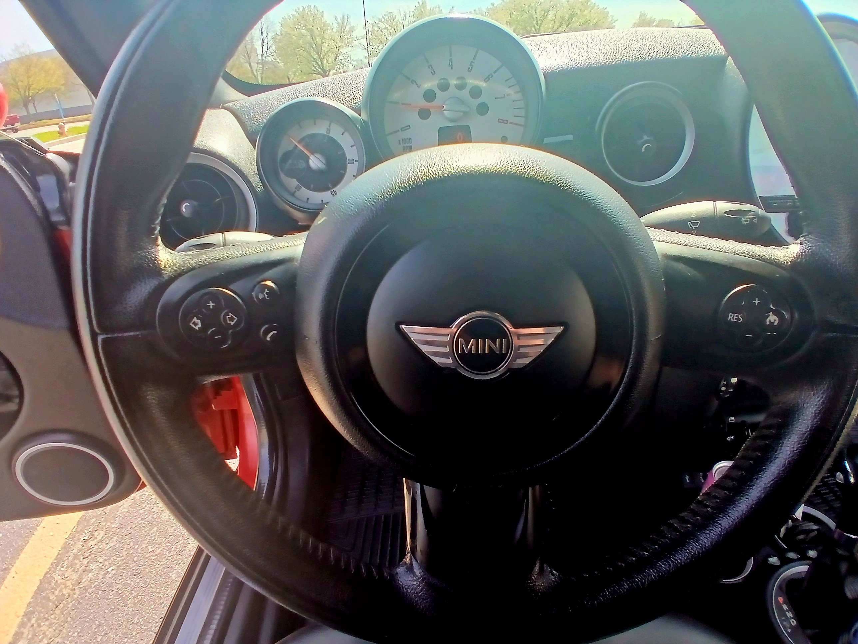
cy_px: 322
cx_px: 429
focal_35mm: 17
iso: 50
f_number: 2.2
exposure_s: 1/192
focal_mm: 1.4
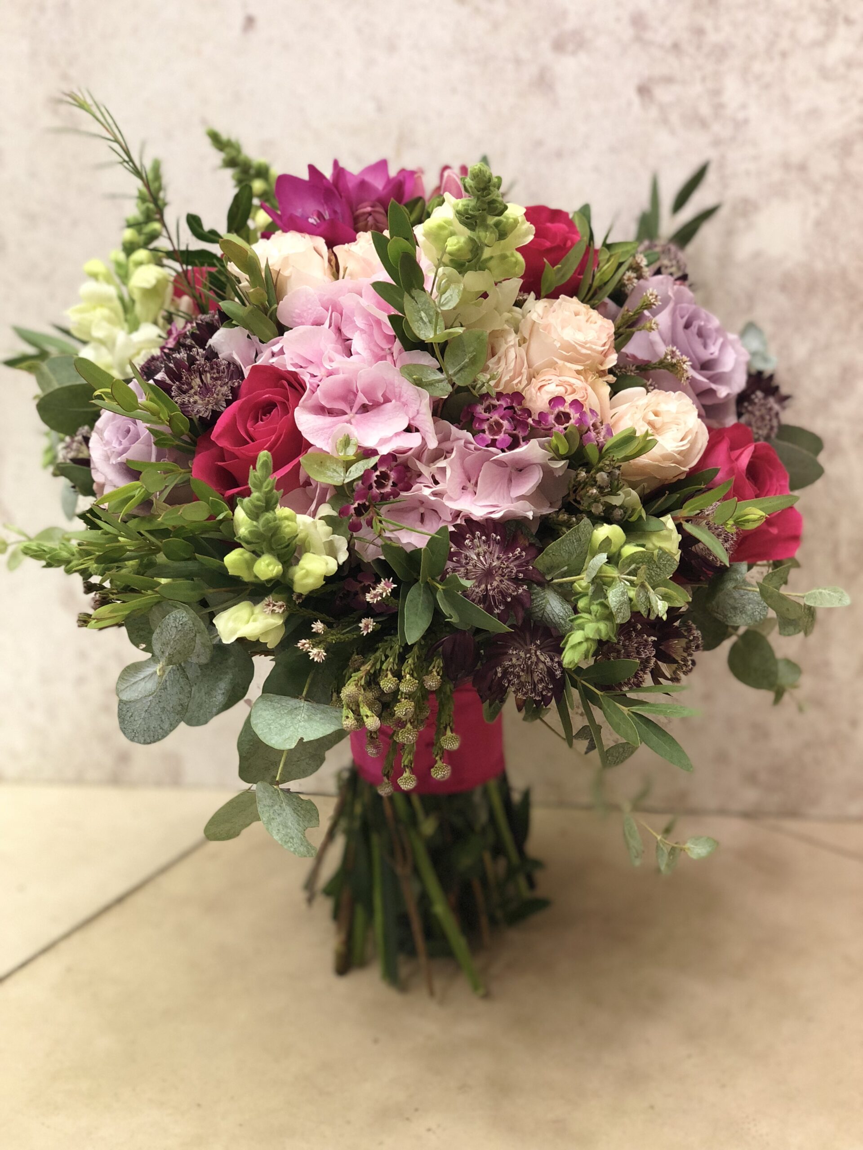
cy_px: 575
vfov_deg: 36.8
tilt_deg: -23.7
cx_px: 432
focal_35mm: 52
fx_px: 1729
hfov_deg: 28.0
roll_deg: +0.4
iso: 100
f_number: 2.4
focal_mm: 6
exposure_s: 1/33
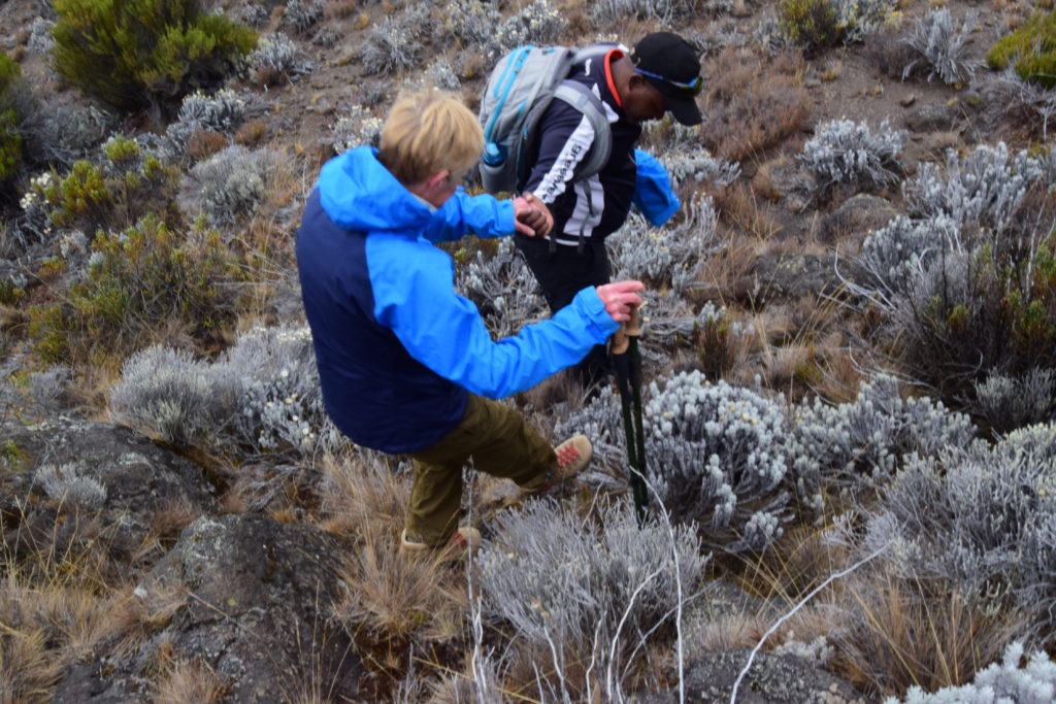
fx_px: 968
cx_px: 528
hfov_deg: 57.2
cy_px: 352
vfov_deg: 40.0
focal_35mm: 33
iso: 1000
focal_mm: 22
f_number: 18
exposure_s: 1/50
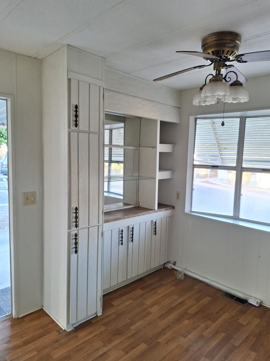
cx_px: 135
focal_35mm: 23
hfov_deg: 58.9
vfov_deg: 73.9
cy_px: 180
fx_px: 239
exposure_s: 1/40
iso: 64
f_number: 1.8
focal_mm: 5.54
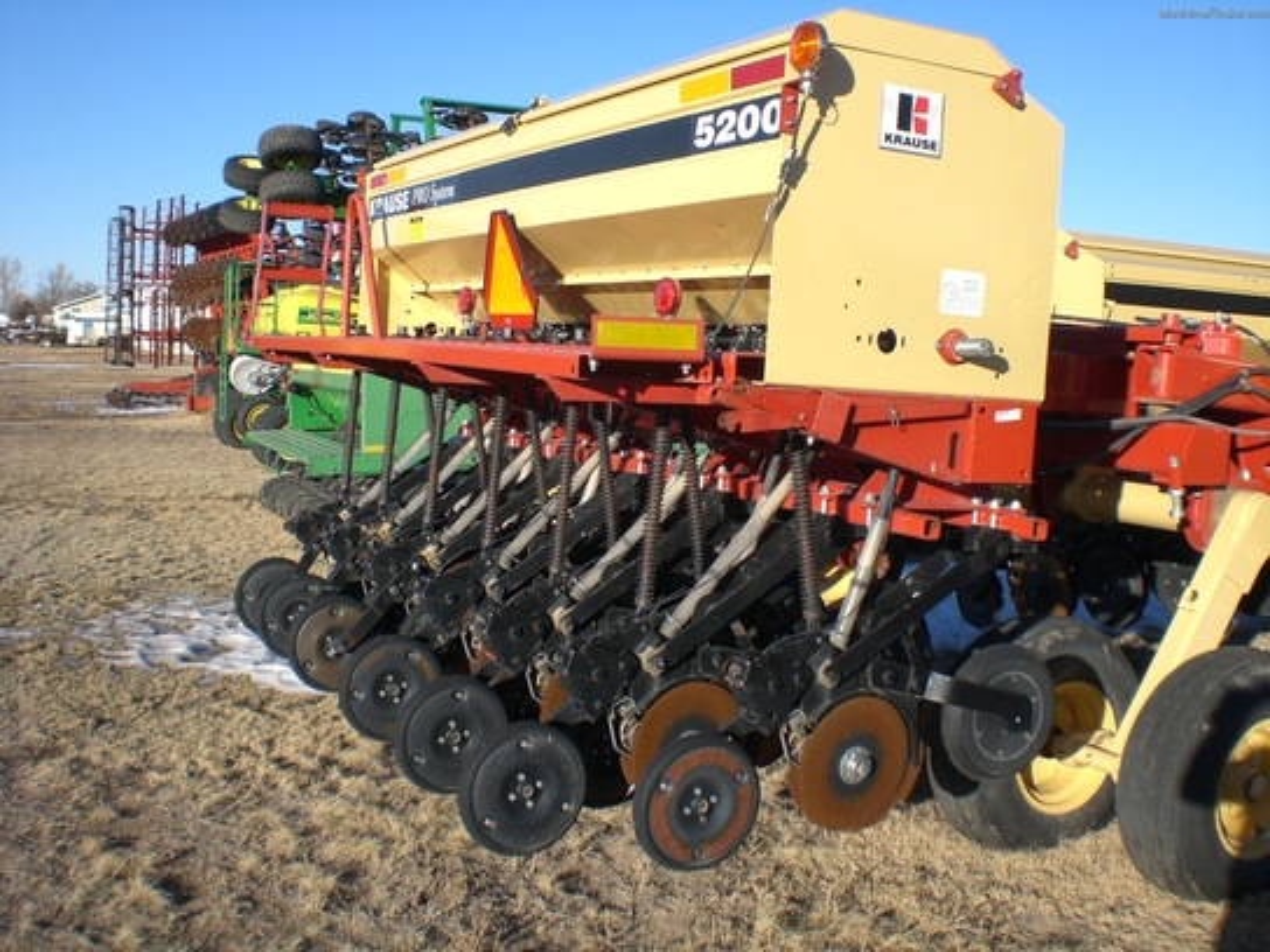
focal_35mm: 38
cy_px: 476
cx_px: 635
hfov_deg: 49.0
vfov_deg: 37.7
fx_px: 1394
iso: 50
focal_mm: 6.3
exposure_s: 1/400
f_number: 4.4
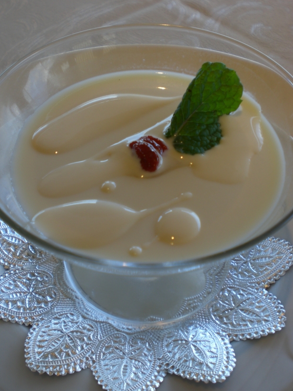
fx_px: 463
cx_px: 144
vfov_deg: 45.8
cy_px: 193
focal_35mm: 41
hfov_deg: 35.1
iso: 50
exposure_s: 1/125
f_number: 3.1
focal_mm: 6.3
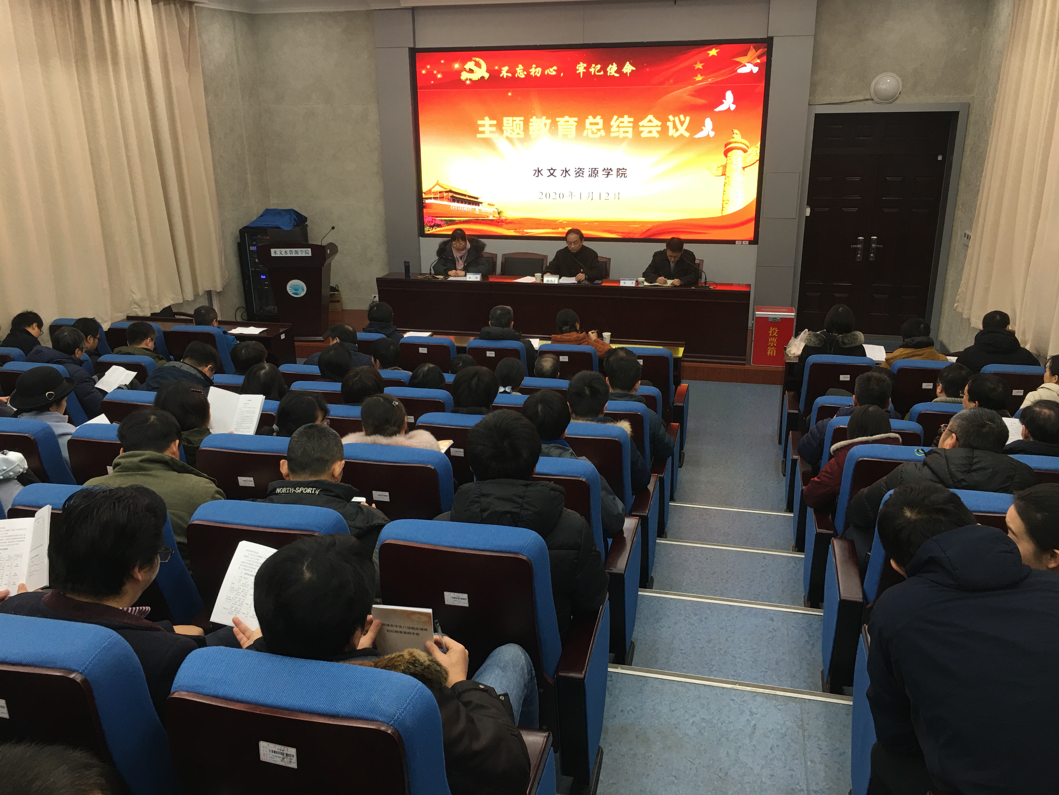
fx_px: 887
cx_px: 530
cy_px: 398
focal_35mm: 29
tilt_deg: -17.2
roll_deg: +0.8
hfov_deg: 61.7
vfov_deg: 48.2
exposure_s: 1/17
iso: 32
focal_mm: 4.15
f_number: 2.2
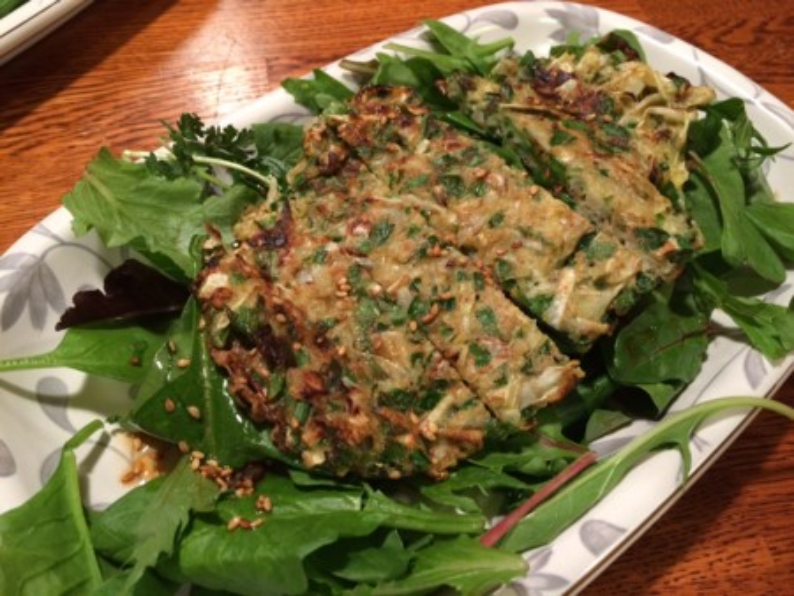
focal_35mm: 29
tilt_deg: -55.8
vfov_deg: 48.3
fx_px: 666
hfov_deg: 61.6
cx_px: 397
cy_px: 298
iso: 160
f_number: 2.2
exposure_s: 1/30
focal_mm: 4.15
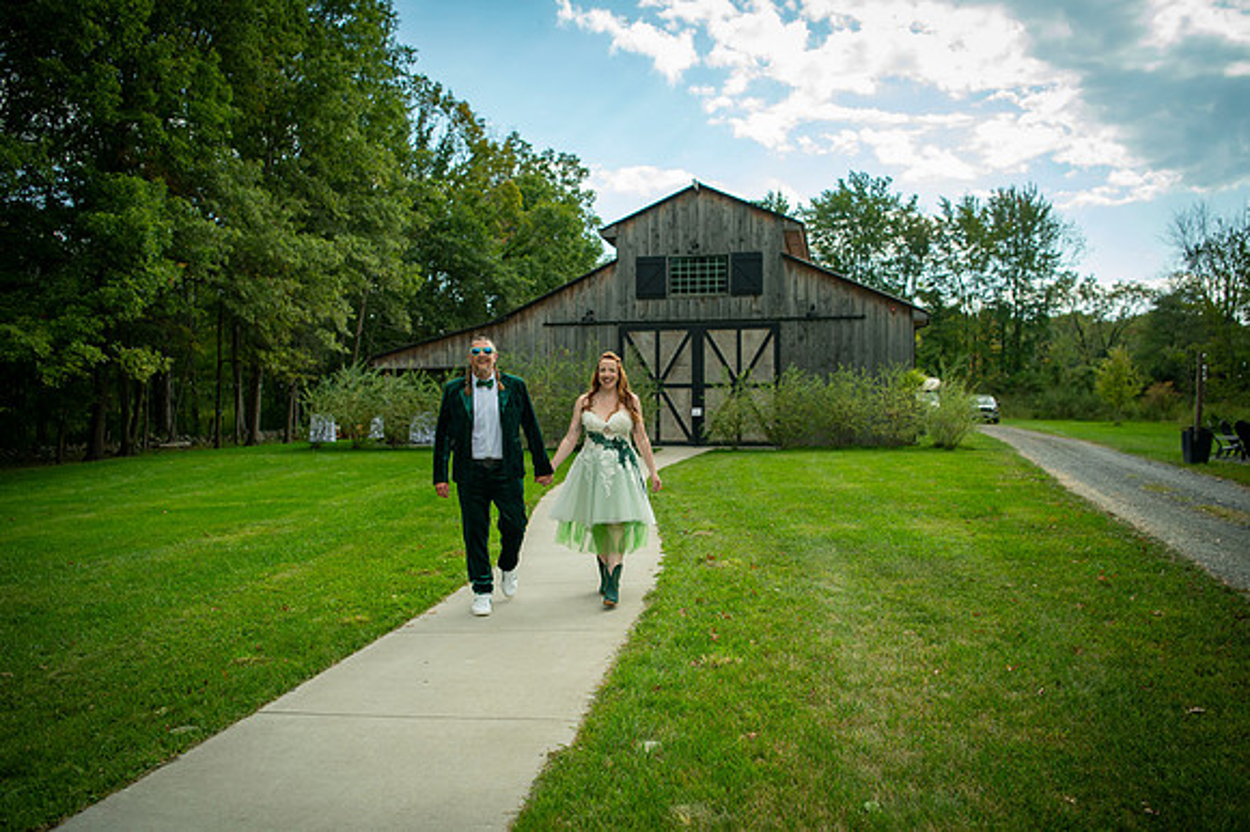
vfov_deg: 46.1
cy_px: 416
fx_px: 978
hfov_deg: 65.2
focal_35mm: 28
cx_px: 625
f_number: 2.8
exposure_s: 1/3200
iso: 400
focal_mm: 26
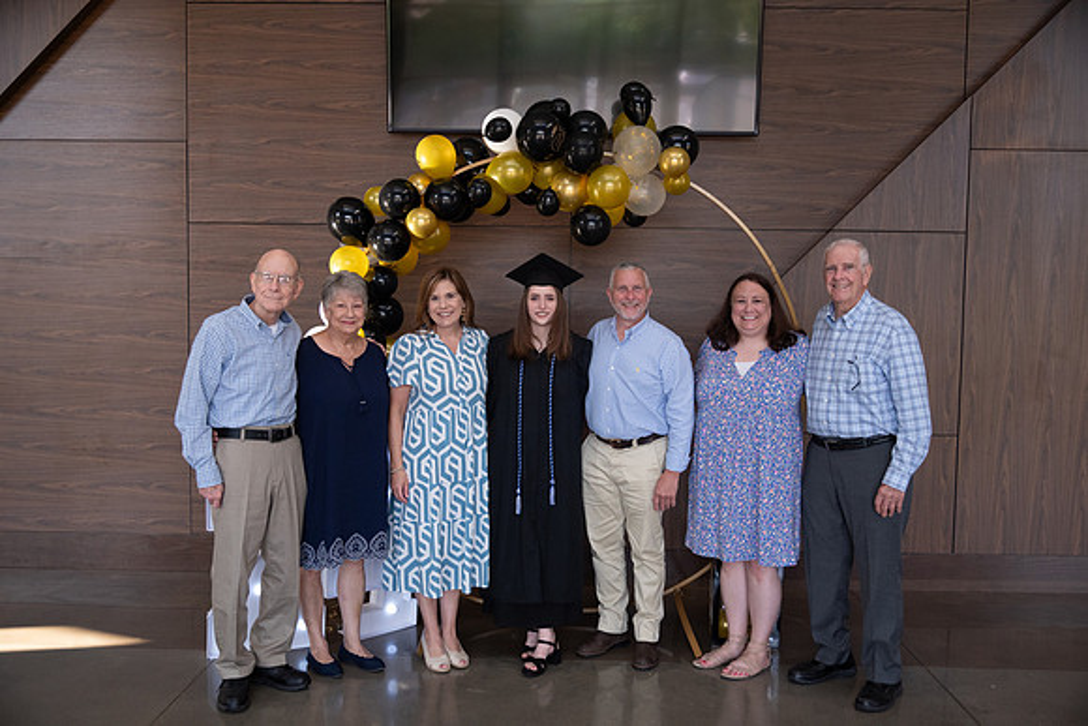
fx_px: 967
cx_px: 544
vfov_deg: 41.1
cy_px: 363
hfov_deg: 58.7
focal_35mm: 32
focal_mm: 32
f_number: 4
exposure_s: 1/200
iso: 1600
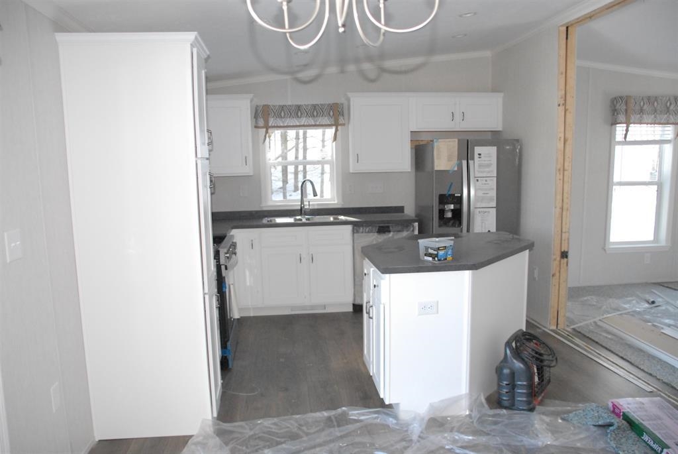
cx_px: 339
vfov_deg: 48.0
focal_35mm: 27
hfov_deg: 67.3
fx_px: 509
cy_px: 227
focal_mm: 18
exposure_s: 1/180
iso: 1600
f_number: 4.5
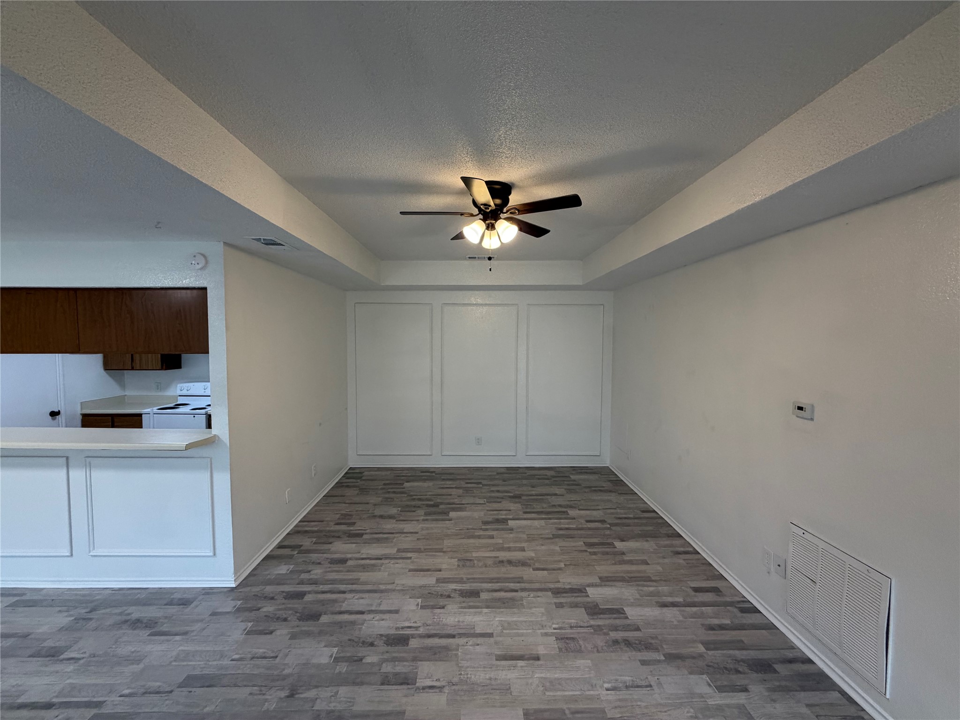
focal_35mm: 14
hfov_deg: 102.1
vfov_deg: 85.7
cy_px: 360
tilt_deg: -2.7
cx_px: 480
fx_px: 388
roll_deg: +0.3
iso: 250
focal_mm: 2.22
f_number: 2.2
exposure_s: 1/120
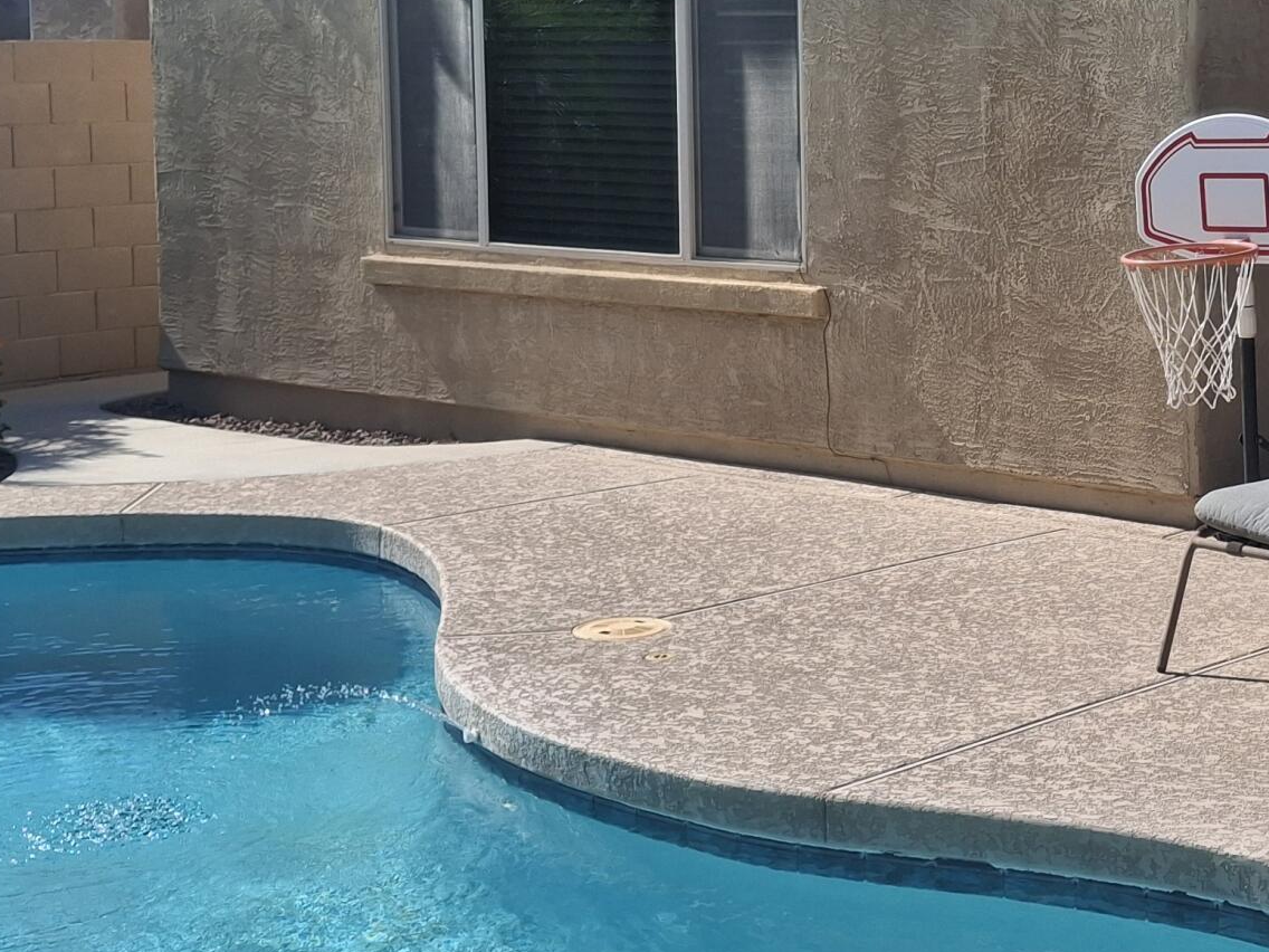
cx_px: 1148
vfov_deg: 22.0
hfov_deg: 28.2
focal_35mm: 66
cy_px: 212
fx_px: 2420
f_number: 1.8
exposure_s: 1/2370
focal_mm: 4.69
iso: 32
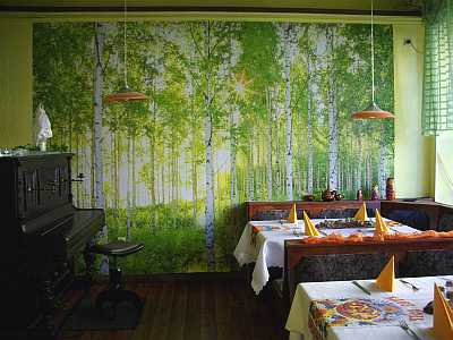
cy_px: 170
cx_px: 226
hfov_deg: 50.1
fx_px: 484
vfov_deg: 38.7
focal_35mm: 37
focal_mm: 6.2
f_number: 2.8
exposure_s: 1/50
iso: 200
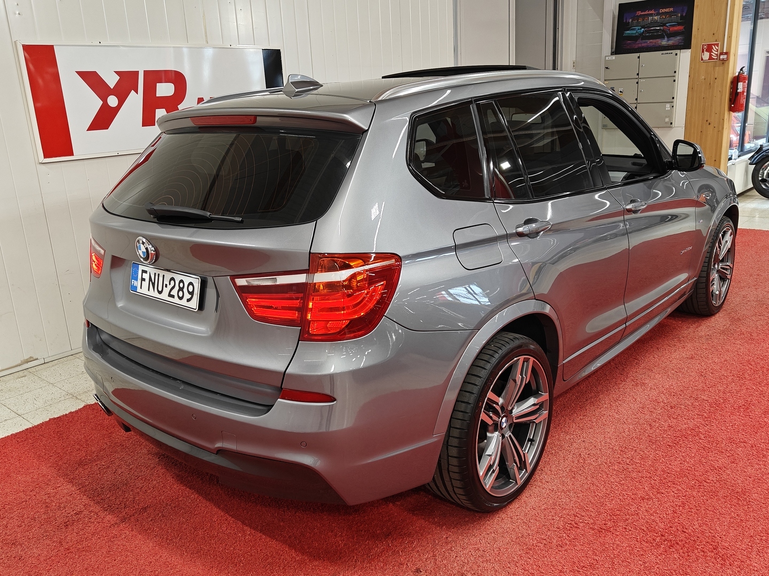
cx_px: 384
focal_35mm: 30
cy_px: 288
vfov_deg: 46.8
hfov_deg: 60.0
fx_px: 666
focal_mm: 5.59
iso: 125
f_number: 1.8
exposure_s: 1/75
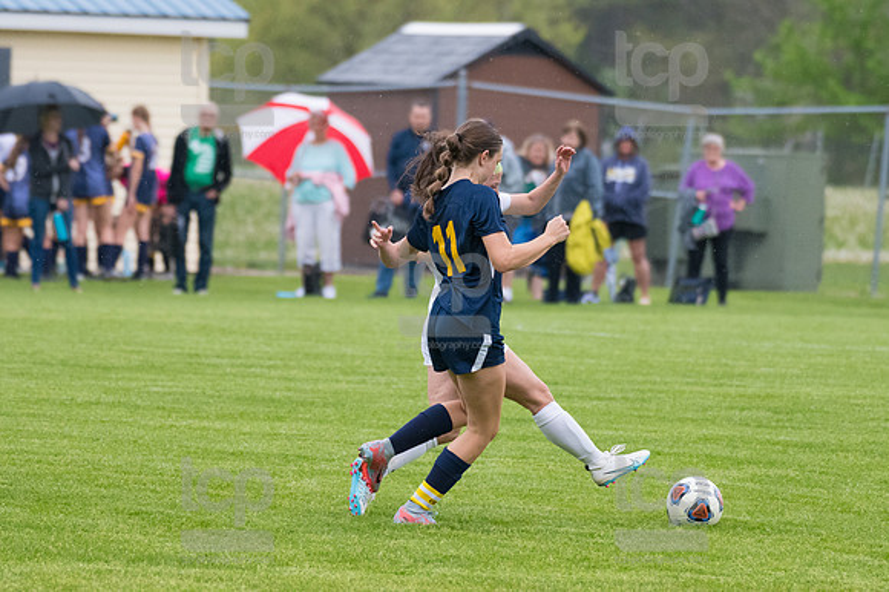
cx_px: 444
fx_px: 9625
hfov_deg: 5.3
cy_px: 296
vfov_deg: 3.5
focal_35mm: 390
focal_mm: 260
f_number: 5.6
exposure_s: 1/1600
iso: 2500
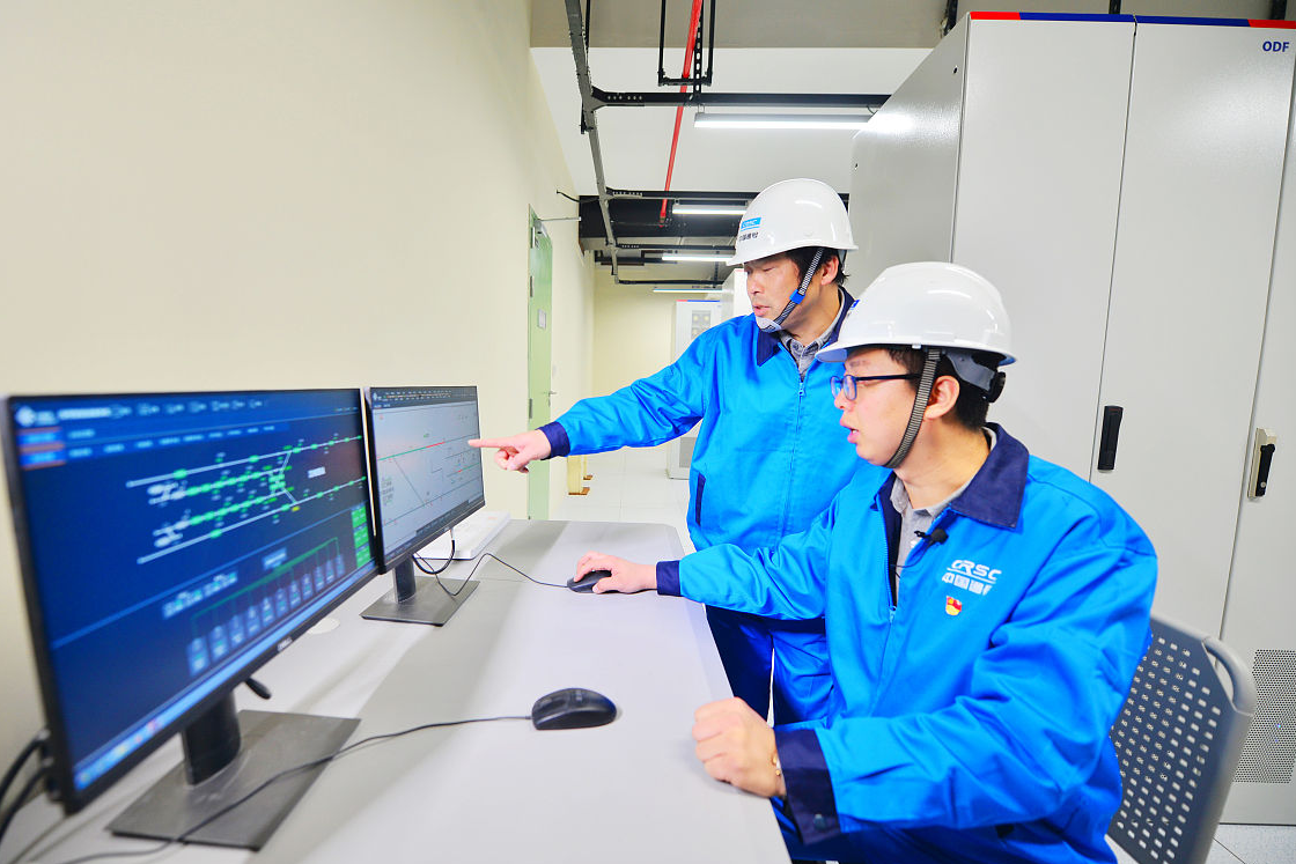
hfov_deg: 100.3
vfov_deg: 77.3
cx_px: 609
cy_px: 435
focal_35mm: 15
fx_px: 540
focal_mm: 14
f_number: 2.8
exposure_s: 1/60
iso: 250
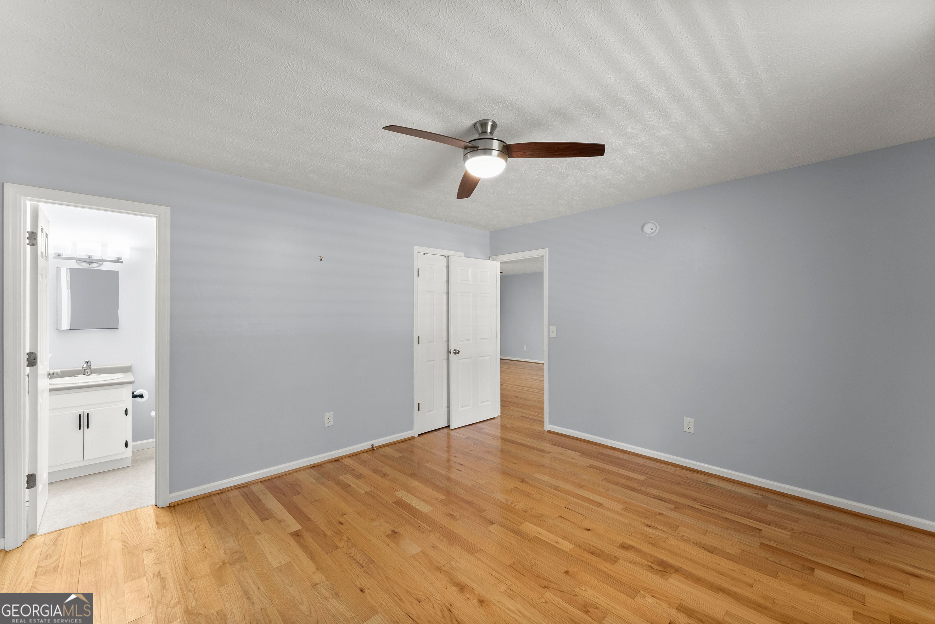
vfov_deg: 81.3
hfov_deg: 104.2
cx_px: 468
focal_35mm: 14
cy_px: 312
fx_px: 364
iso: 800
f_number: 9
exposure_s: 1/2
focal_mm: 14
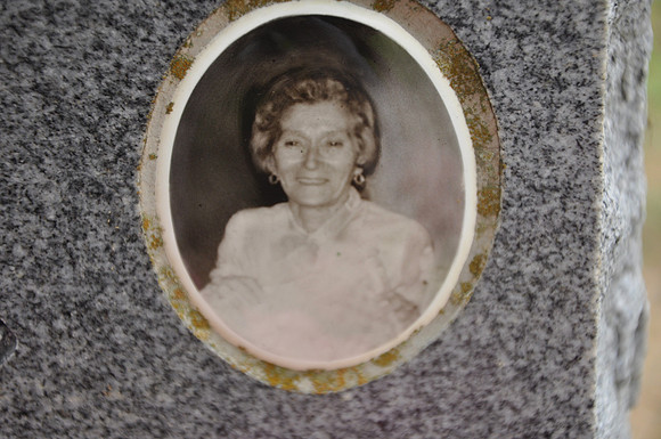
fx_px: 2338
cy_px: 220
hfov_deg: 16.1
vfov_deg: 10.7
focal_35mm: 128
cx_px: 330
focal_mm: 85
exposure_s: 1/60
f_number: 5.6
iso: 500
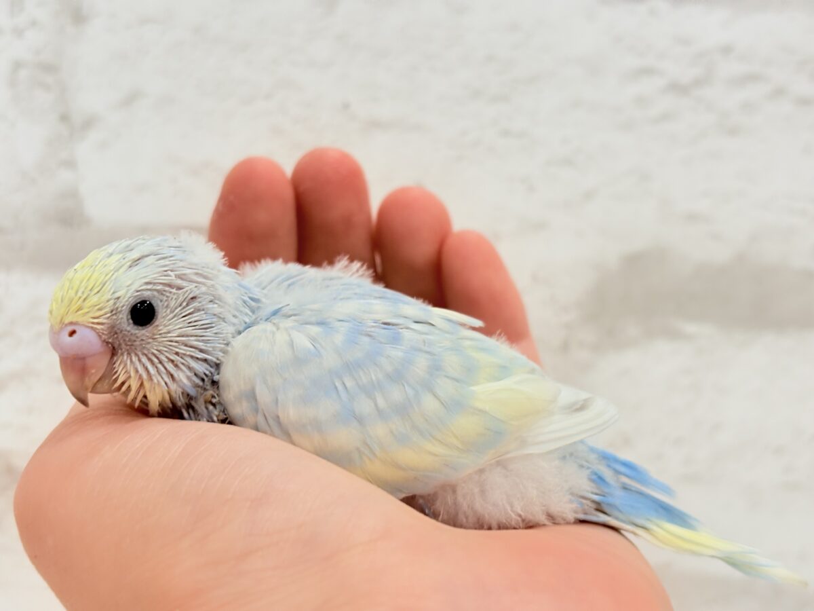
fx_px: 1223
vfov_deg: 28.0
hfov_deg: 36.8
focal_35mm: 52
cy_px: 306
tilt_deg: -3.2
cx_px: 407
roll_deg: -3.8
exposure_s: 1/100
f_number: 1.6
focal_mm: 5.96
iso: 64
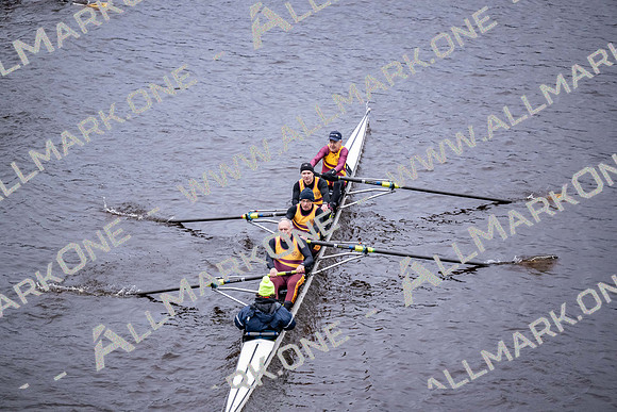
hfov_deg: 10.3
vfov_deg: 6.9
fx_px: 3428
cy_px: 206
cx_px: 308
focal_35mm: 200
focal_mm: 200
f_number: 2.8
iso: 2800
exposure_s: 1/2000
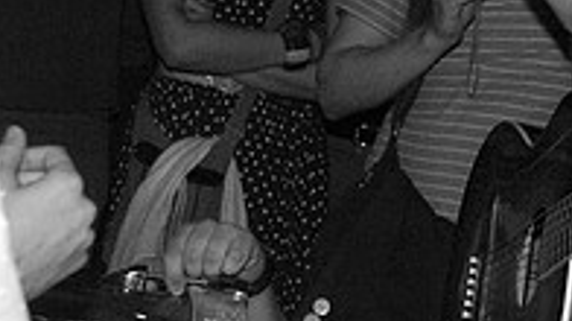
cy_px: -32
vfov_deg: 12.8
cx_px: 566
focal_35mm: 93
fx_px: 1410
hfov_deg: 22.1
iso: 800
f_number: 3.2
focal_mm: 20
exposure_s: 1/13
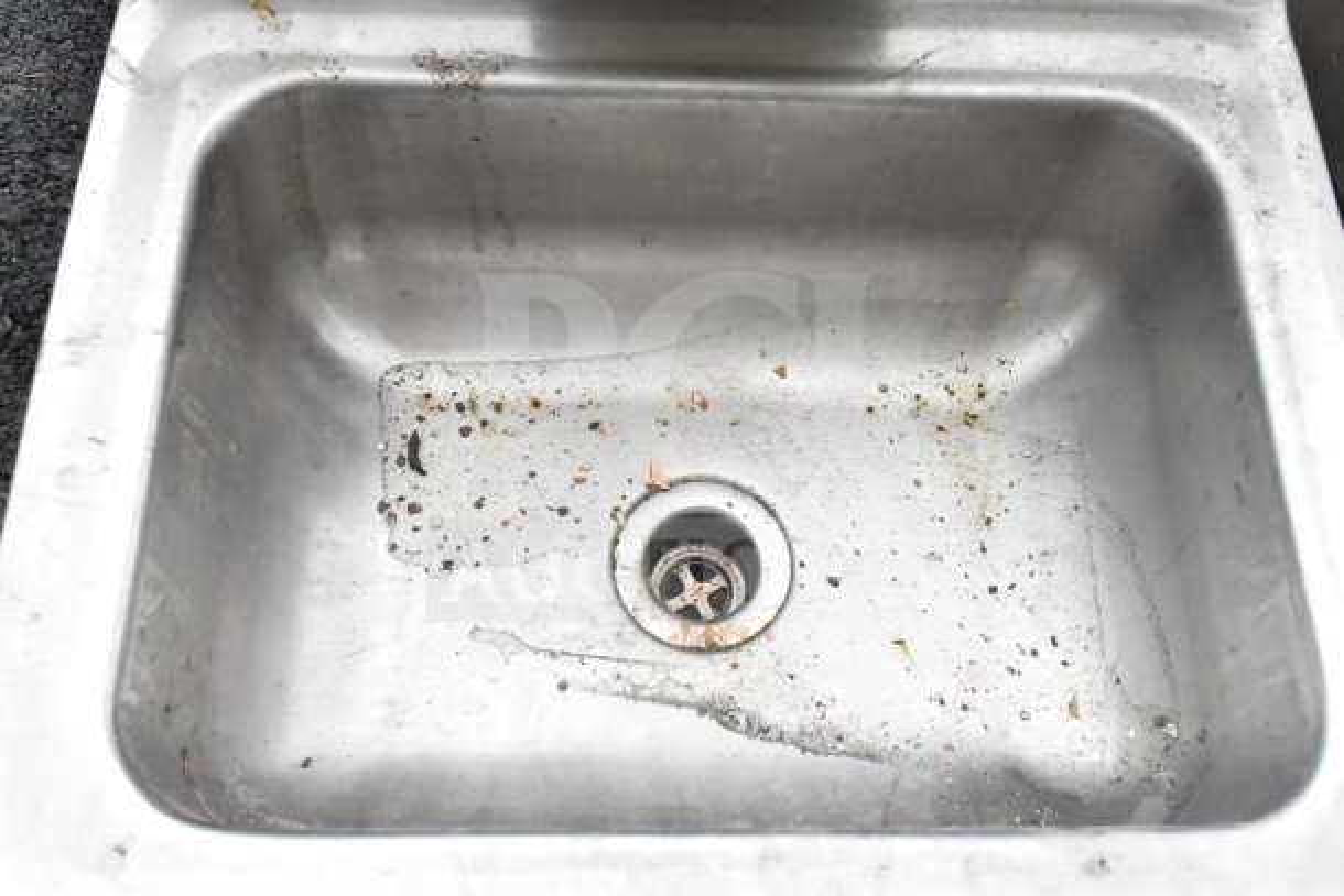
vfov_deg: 36.9
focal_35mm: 36
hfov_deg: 53.1
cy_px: 448
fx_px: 1344
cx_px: 672
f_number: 13
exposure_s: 1/640
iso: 6400
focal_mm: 24
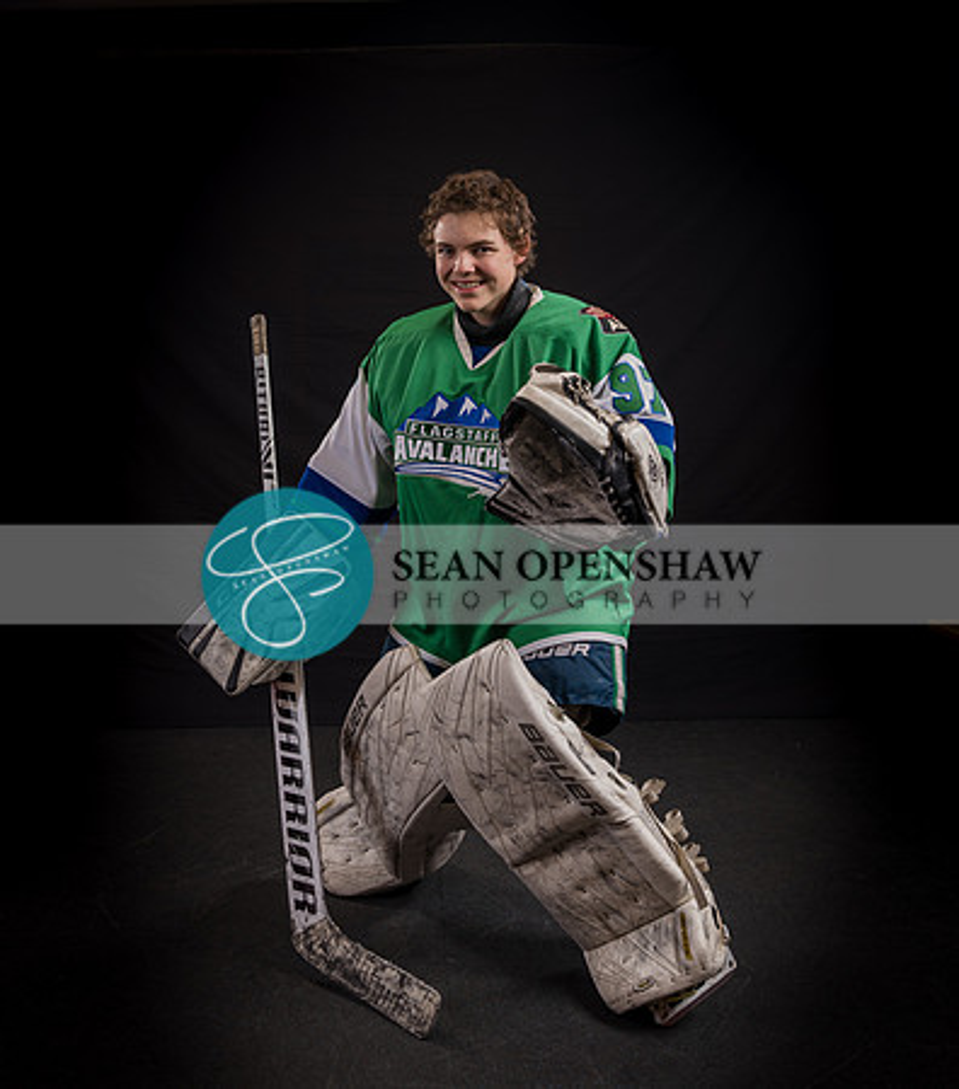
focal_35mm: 35
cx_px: 433
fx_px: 1181
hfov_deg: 44.1
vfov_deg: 49.5
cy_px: 499
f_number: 3.5
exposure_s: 1/160
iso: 80
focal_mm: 24
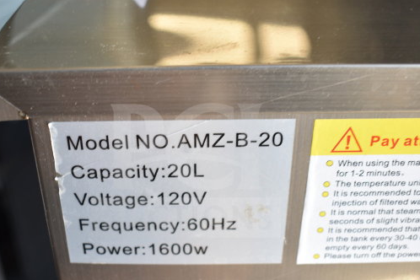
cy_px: 171
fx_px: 579
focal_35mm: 50
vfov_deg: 27.1
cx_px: 186
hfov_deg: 39.8
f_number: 4
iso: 200
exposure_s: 1/60
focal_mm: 27
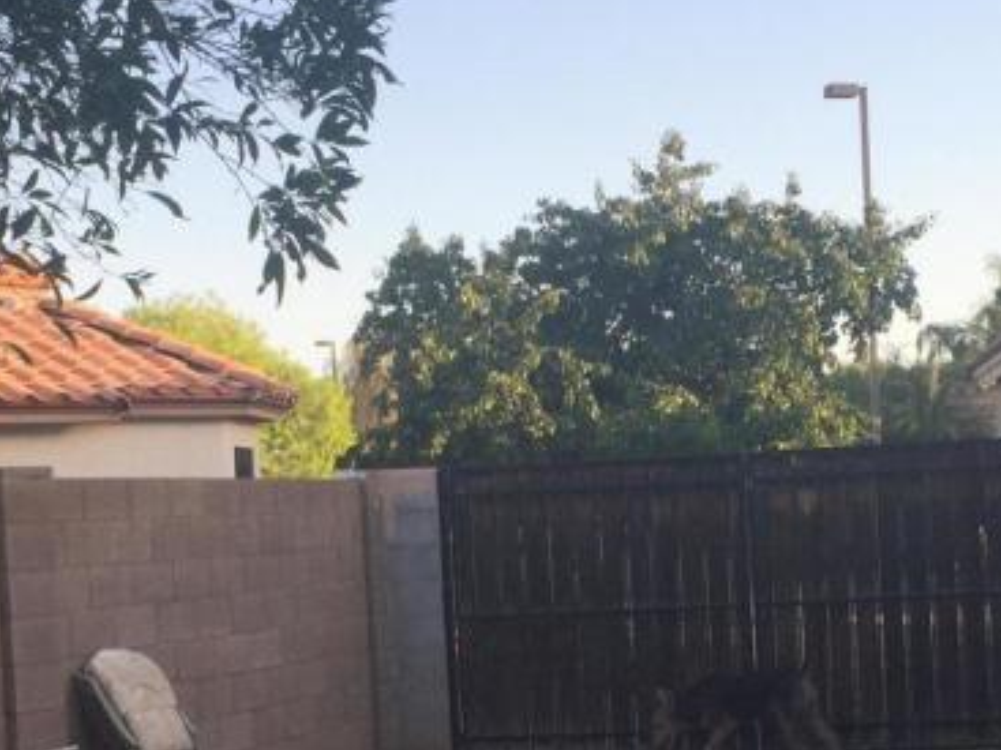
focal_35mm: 81
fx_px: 2342
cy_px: 625
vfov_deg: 18.0
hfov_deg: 24.1
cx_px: 584
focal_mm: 4.15
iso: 32
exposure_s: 1/444
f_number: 2.2
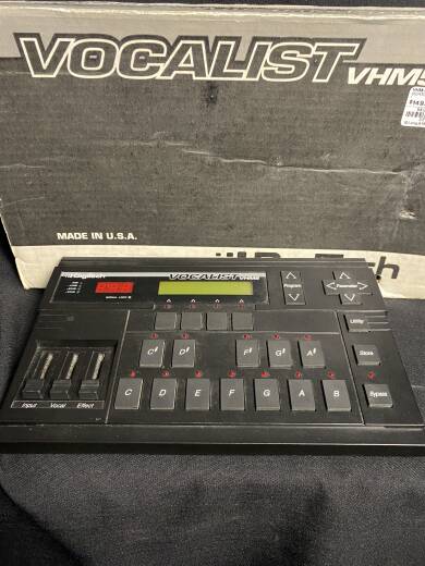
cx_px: 212
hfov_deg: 53.1
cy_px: 283
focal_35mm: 26
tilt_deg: -34.1
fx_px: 426
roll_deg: +1.3
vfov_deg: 67.3
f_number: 1.8
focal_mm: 4.25
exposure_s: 1/30
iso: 640
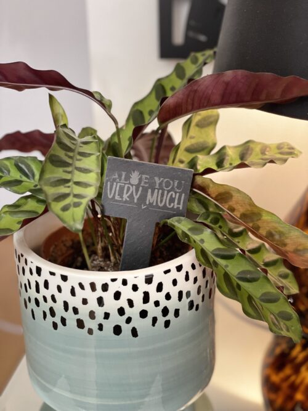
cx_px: 154
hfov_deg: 28.0
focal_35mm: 52
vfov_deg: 36.8
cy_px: 206
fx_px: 617
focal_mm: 6
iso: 250
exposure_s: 1/40
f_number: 2
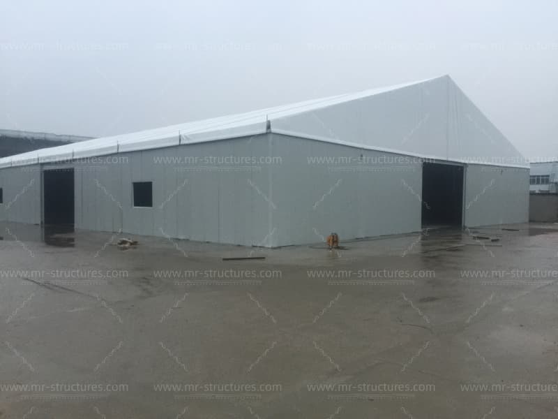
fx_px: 467
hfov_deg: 61.7
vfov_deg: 48.2
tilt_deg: -0.4
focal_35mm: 29
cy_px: 210
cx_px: 279
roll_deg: -0.8
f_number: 2.2
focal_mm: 4.15
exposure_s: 1/10
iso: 100
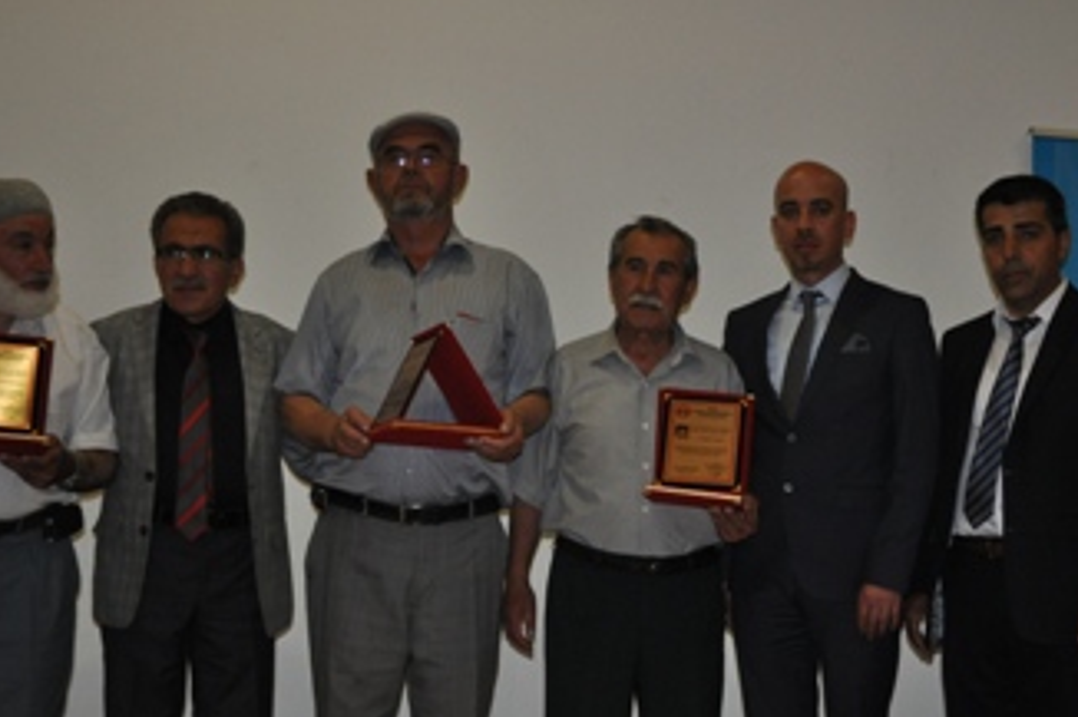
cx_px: 655
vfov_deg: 20.5
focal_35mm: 66
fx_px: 1975
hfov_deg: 30.4
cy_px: 486
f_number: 4.8
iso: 800
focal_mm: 32
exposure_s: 1/60
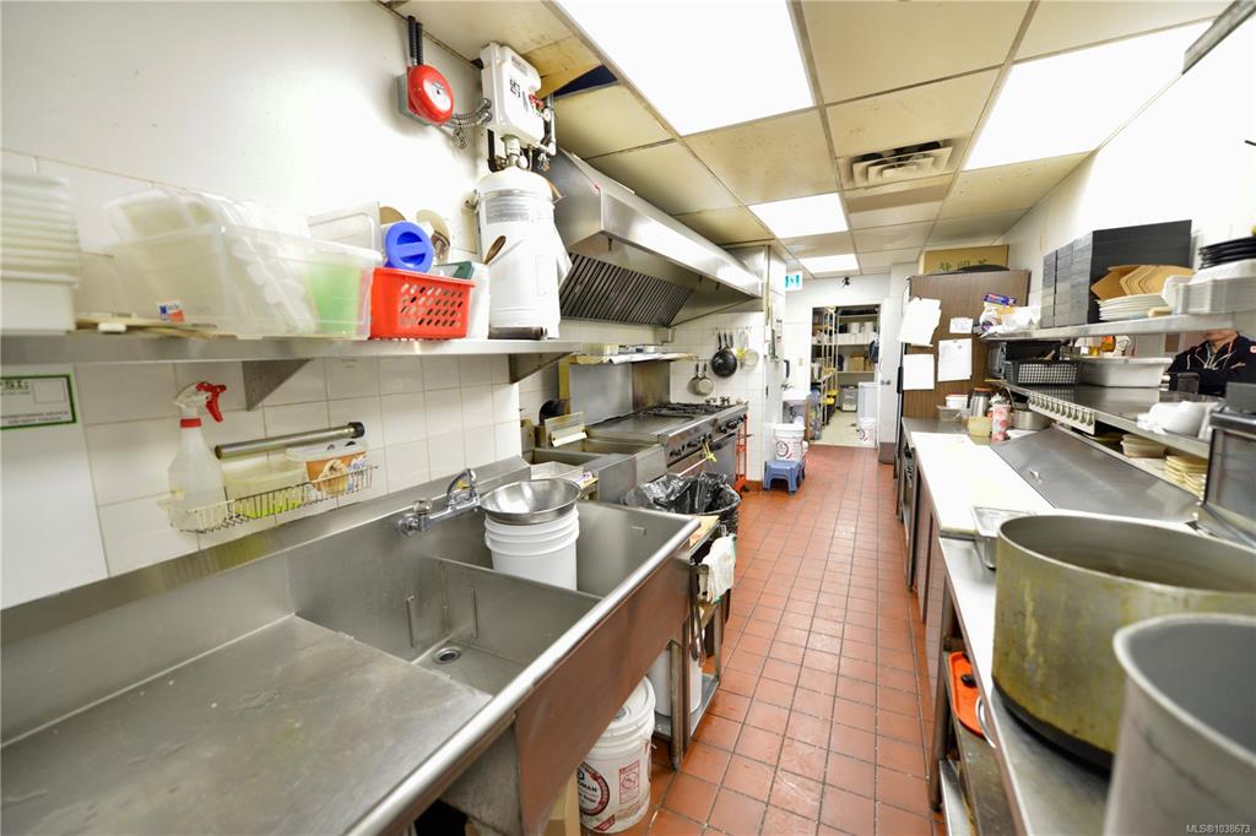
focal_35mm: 14
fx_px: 488
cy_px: 418
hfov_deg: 104.3
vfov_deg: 81.2
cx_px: 628
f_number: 2.8
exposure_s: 1/125
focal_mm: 14
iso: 1600
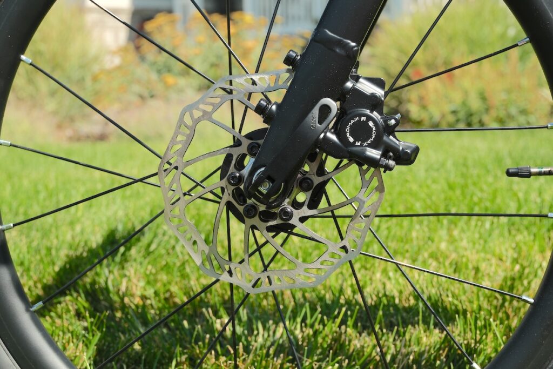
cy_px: 184
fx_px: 691
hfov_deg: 43.6
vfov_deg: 29.9
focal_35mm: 45
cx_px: 276
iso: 125
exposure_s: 1/340
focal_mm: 30
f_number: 5.6
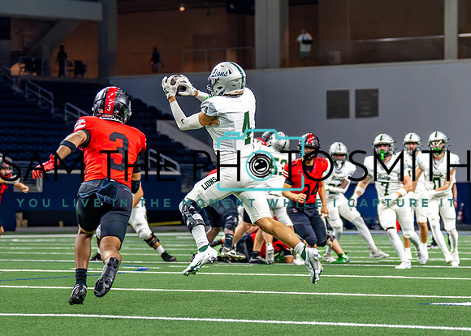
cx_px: 266
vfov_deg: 8.0
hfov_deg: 11.2
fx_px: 2403
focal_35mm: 180
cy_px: 152
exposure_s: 1/1600
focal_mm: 95
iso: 5000
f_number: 2.8
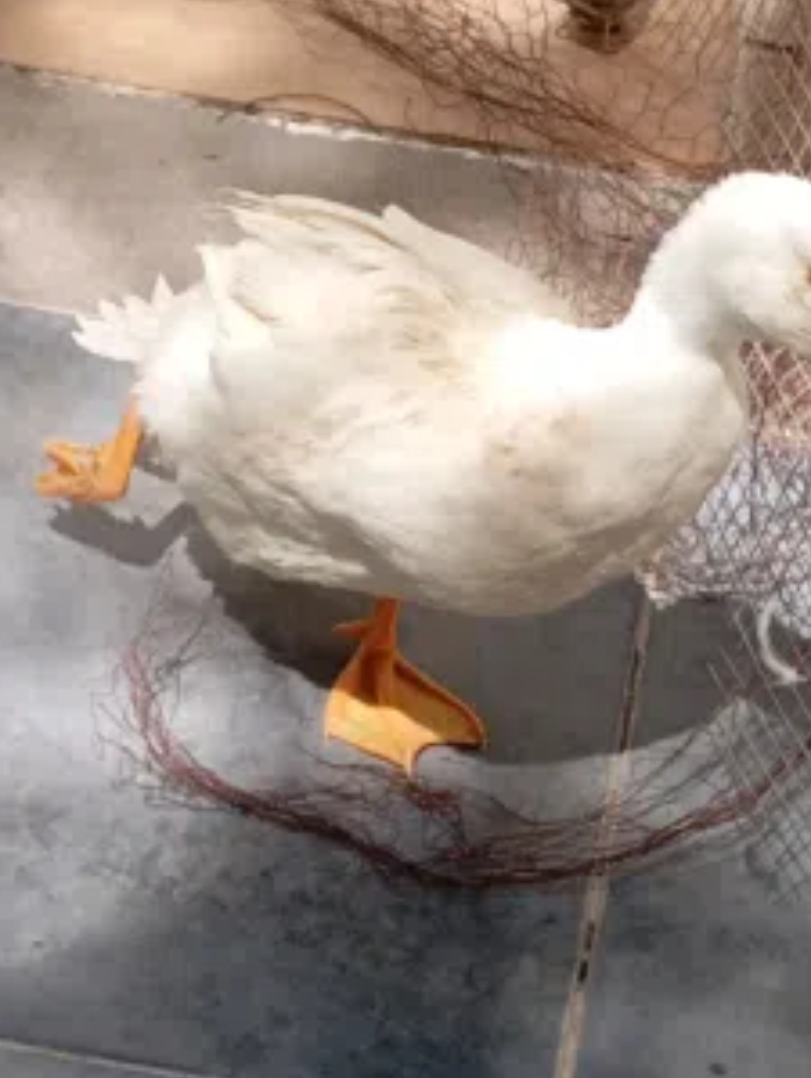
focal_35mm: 96
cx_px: 469
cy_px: 699
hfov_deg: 15.4
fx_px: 2992
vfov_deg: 20.4
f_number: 1.8
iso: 111
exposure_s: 1/644
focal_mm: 4.27
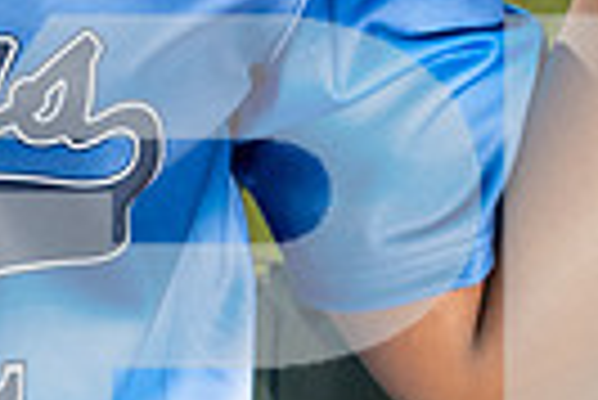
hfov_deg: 8.3
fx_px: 4057
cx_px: -108
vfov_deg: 5.6
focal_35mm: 244
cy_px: -290
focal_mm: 56
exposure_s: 1/200
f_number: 5
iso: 500
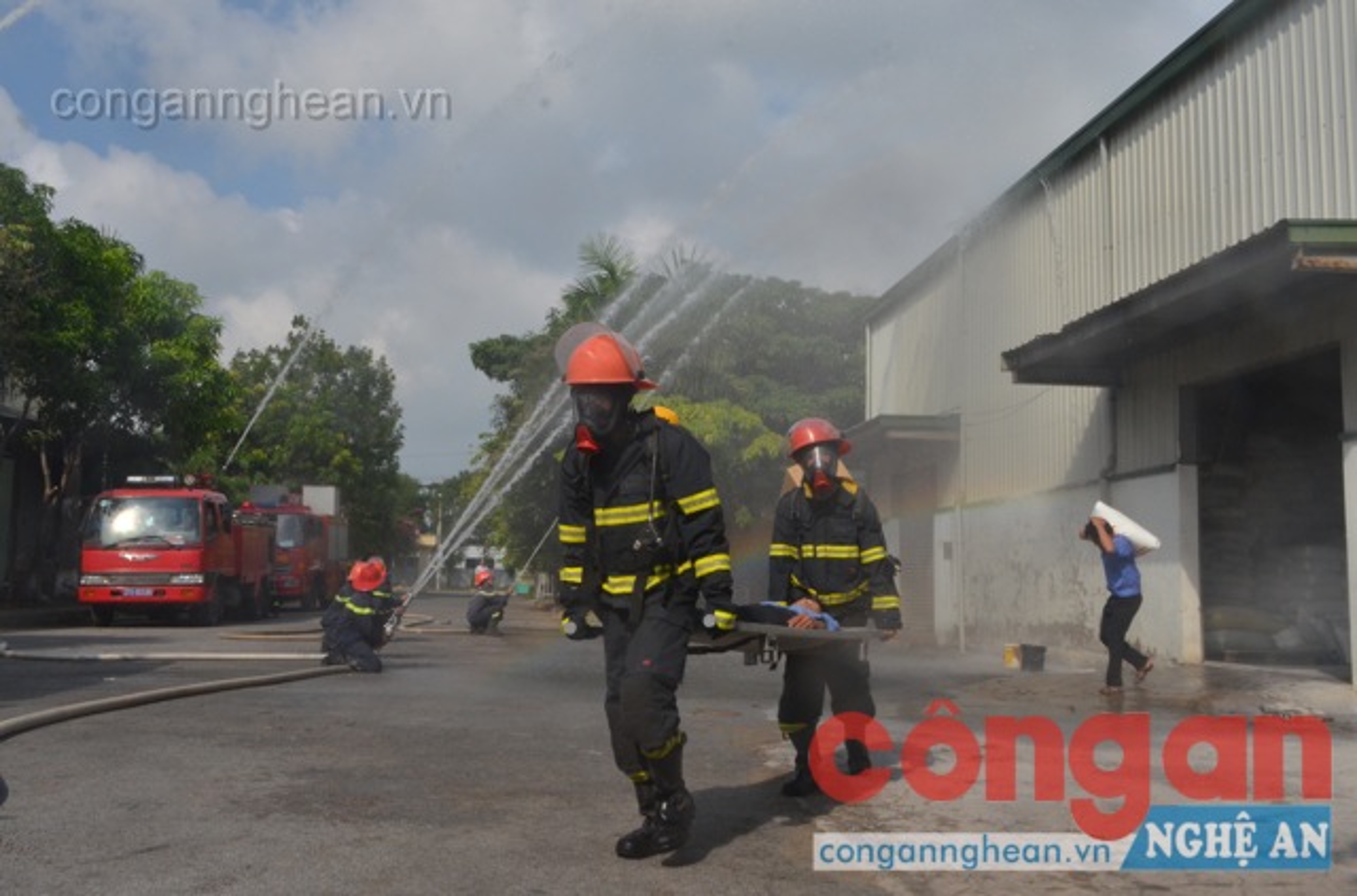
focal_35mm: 36
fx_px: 1353
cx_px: 678
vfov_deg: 36.7
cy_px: 448
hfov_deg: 53.3
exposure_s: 1/1000
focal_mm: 24
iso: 800
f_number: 16
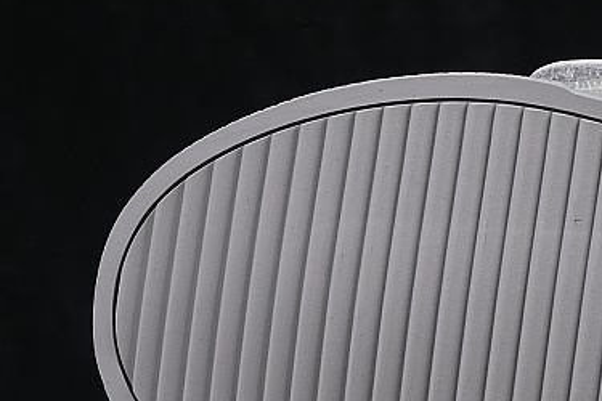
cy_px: 197
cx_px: 713
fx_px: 3612
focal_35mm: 216
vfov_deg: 6.4
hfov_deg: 9.4
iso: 160
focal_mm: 50
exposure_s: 1/80
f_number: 8
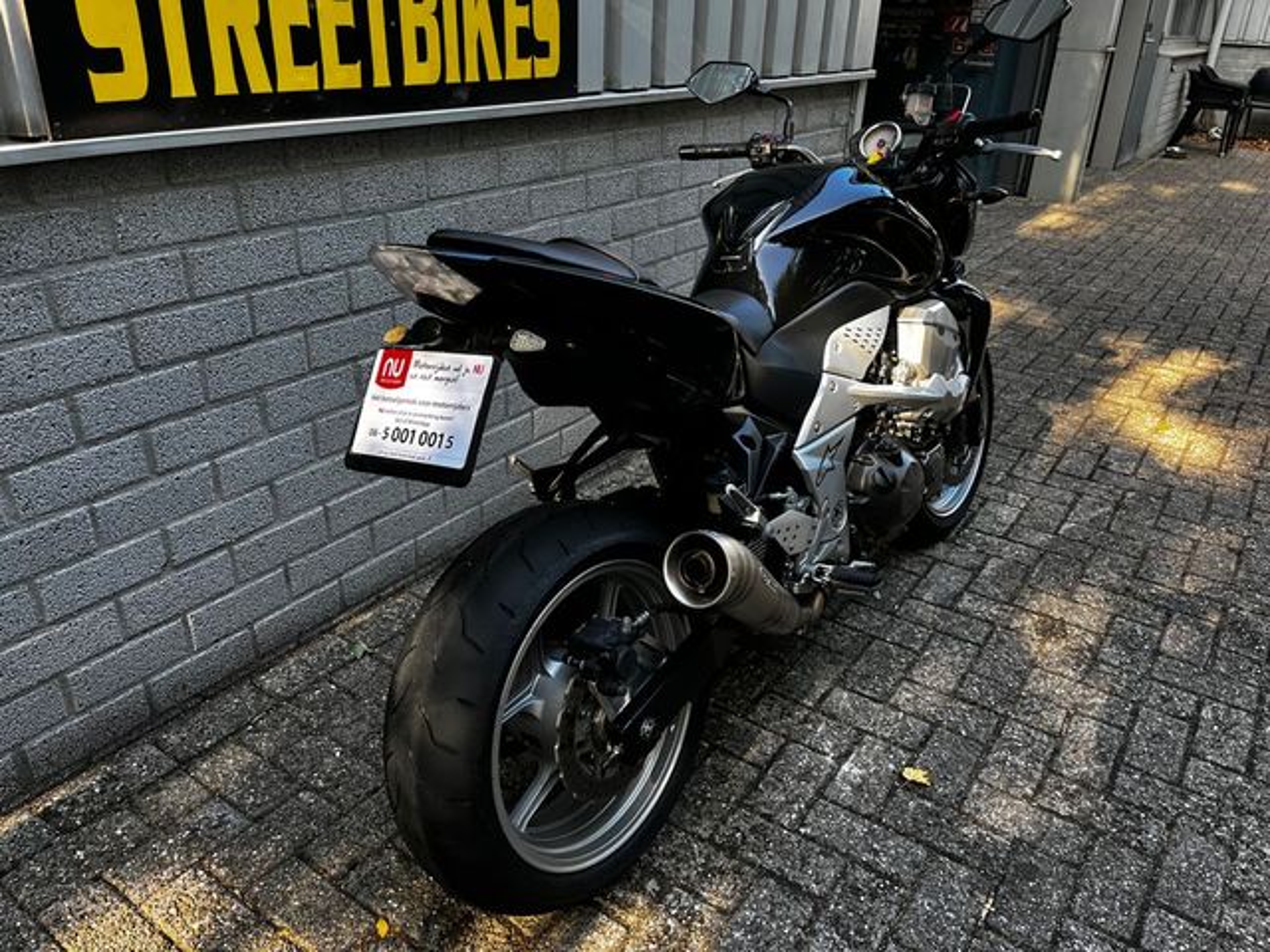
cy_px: 476
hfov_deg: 67.3
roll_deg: -2.2
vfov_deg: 53.1
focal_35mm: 26
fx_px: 954
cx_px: 635
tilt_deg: -26.7
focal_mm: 5.1
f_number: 1.6
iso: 80
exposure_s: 1/121
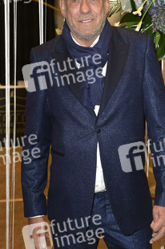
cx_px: 87
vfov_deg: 25.4
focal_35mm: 80
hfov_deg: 17.0
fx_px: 551
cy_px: 113
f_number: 5.6
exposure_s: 1/80
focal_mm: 62
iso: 2500
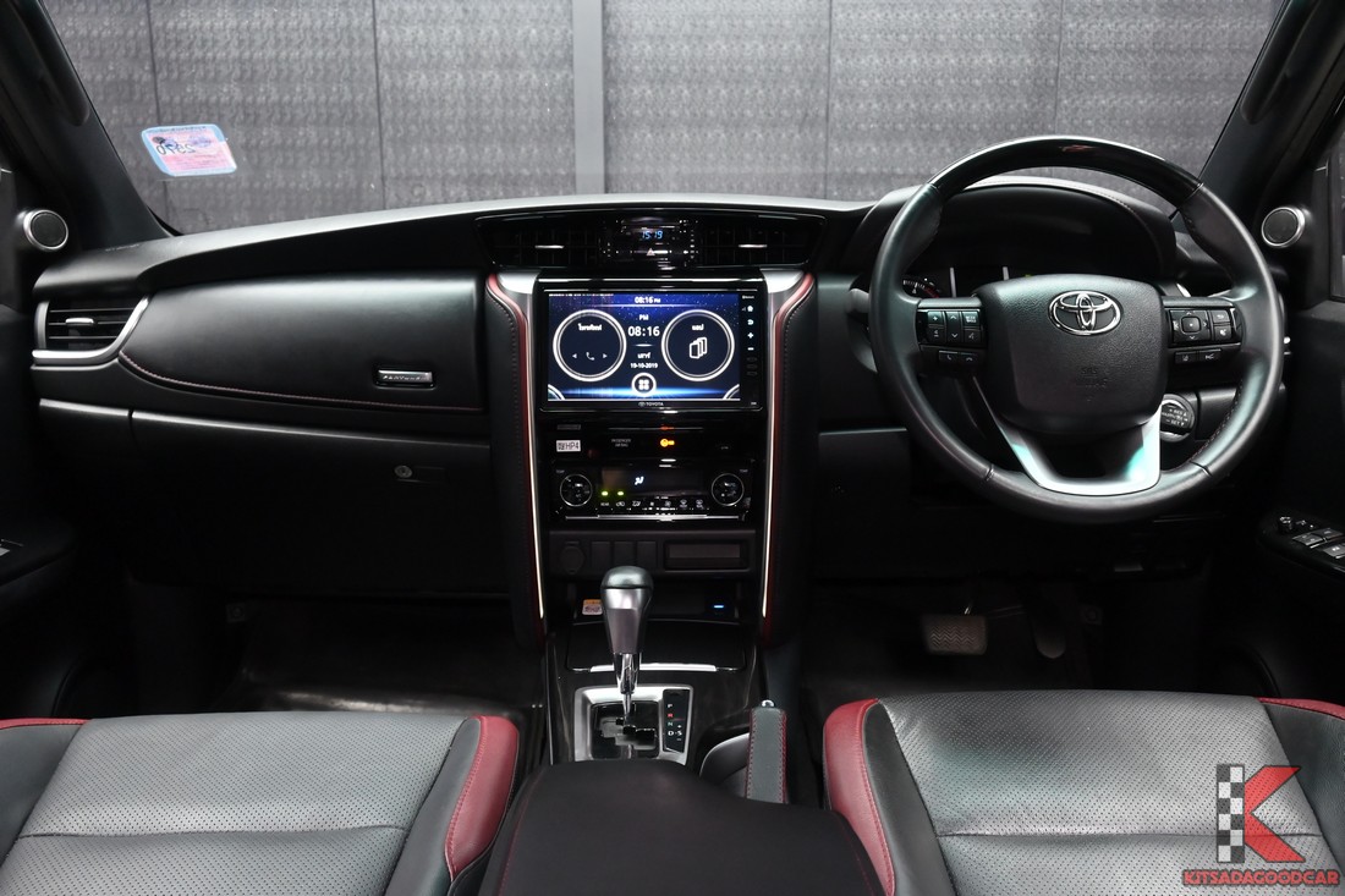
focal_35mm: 29
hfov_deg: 63.7
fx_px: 1083
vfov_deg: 44.9
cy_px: 448
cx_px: 672
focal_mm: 19.5
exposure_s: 1/45
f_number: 5.6
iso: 1600
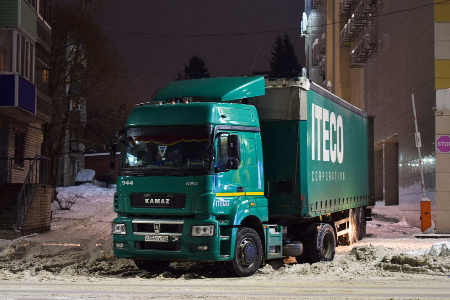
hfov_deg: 29.9
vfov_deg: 20.2
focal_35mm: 68
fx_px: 844
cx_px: 225
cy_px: 150
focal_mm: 45
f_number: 5
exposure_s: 2.5
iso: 100
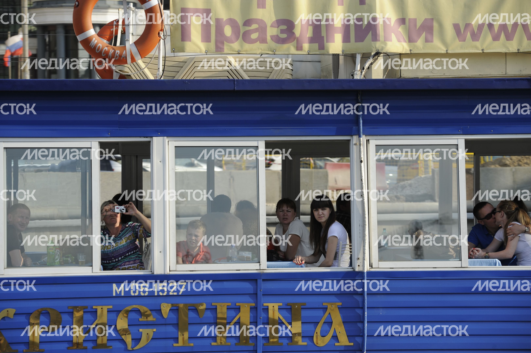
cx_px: 266
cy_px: 176
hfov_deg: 14.2
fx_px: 2137
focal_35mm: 145
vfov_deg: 9.5
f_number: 8
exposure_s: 1/400
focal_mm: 145
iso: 250
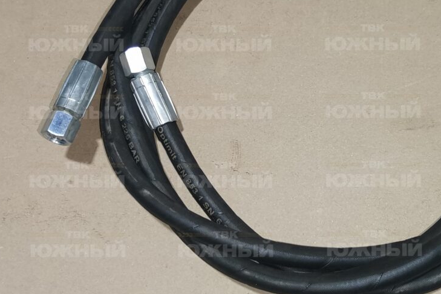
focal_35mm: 38
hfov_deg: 49.6
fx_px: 465
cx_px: 301
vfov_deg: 34.5
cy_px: 85
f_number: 1.4
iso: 160
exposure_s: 1/100
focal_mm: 4.66
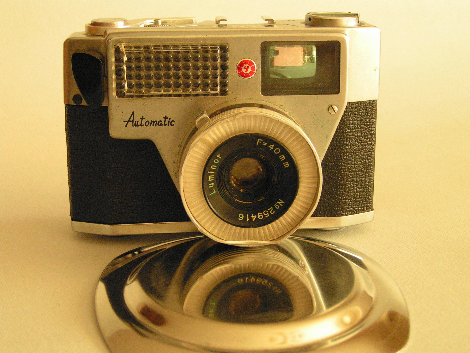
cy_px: 176
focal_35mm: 67
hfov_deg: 29.0
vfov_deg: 21.9
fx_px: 910
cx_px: 235
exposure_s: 1/30
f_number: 3.2
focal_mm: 11.1
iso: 200
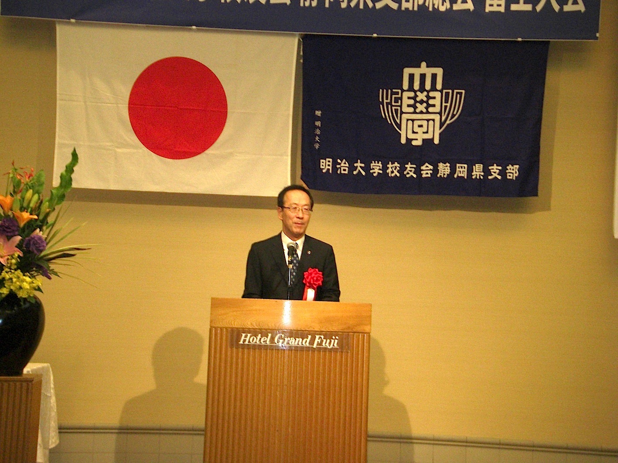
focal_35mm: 114
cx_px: 309
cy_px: 232
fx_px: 2035
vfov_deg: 13.0
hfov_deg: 17.3
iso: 200
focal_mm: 18.9
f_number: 4.3
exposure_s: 1/60
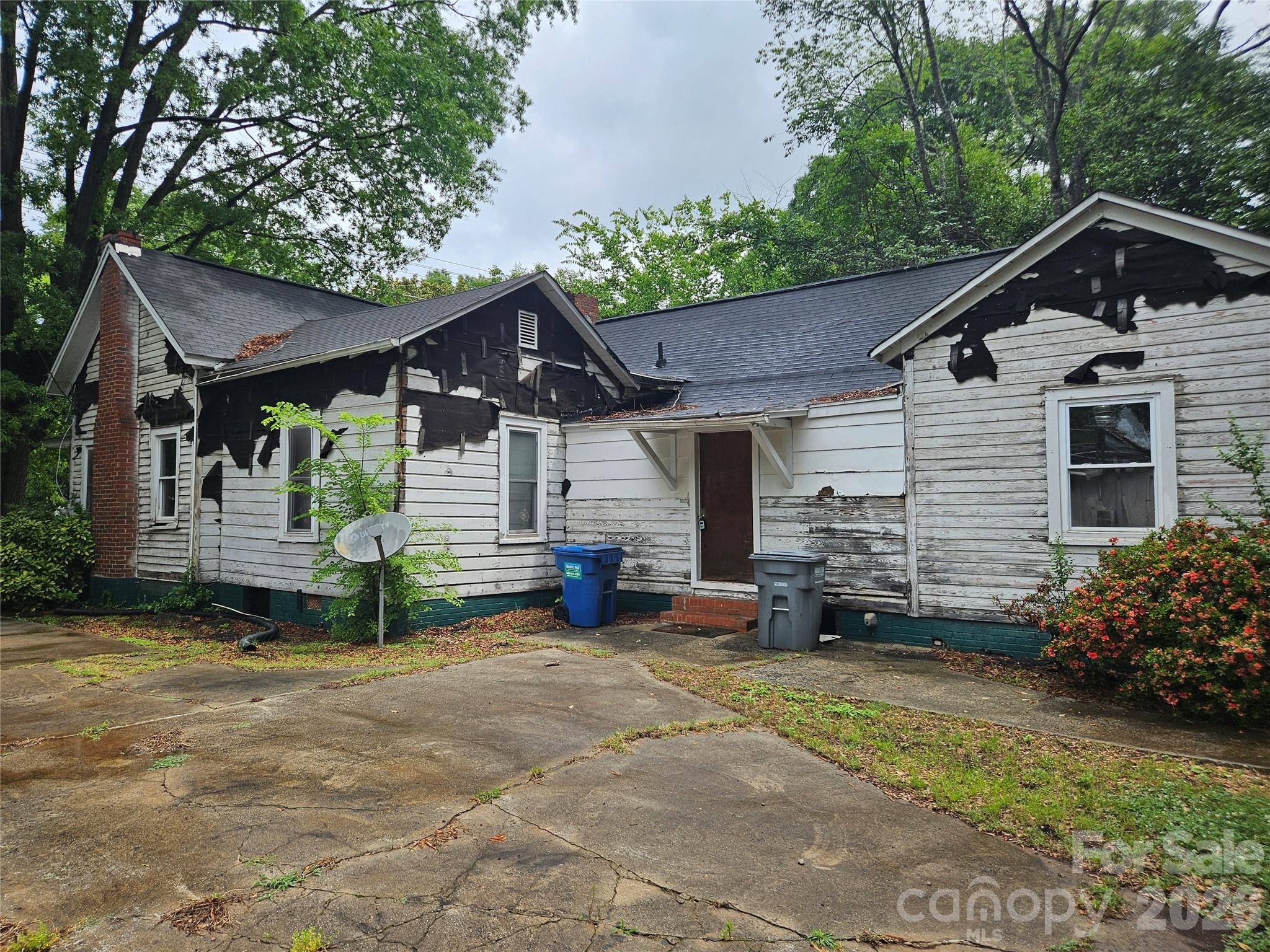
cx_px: 635
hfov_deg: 73.9
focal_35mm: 23
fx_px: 844
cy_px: 476
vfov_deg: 58.9
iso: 25
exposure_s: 1/781
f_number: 1.8
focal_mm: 5.4
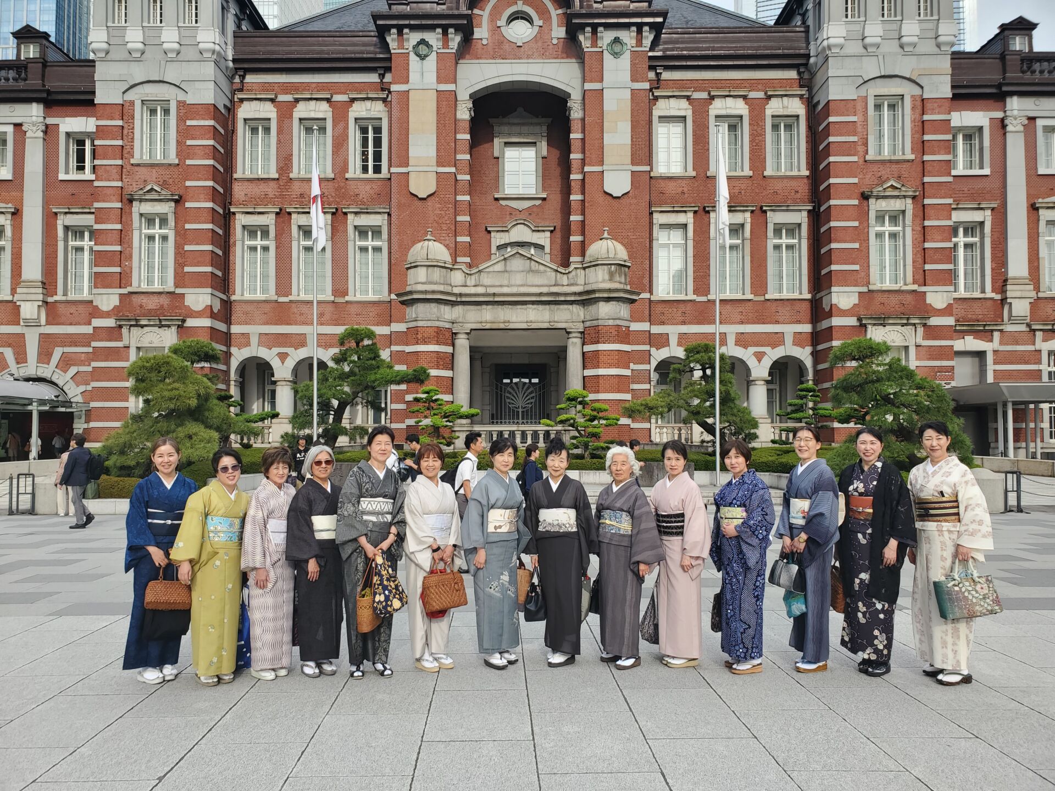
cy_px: 396
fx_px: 792
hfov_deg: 67.3
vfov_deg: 53.1
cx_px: 528
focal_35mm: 26
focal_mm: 4.3
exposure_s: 1/419
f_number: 2.4
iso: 50
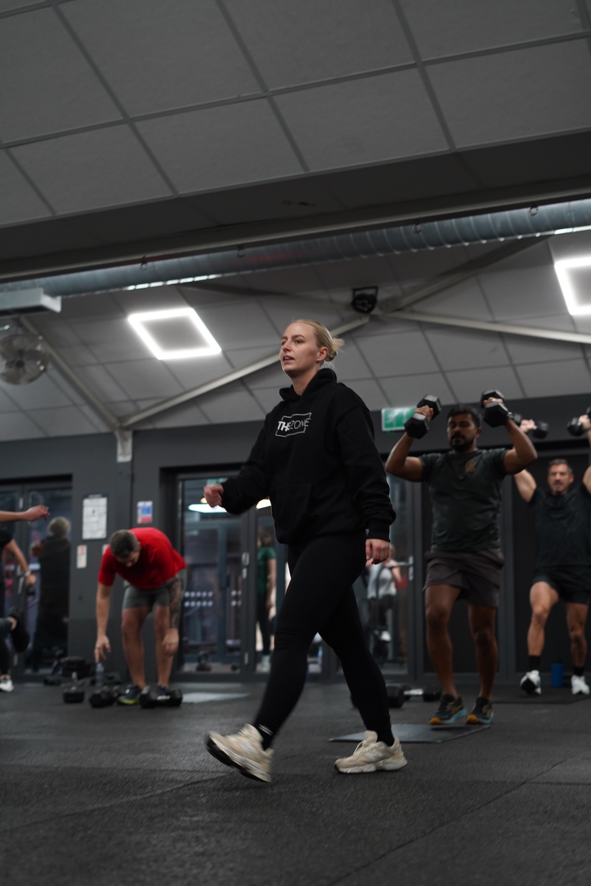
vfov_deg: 39.6
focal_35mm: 50
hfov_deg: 27.0
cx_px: 296
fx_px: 1231
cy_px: 443
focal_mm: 50
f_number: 2.5
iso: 800
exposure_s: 1/125
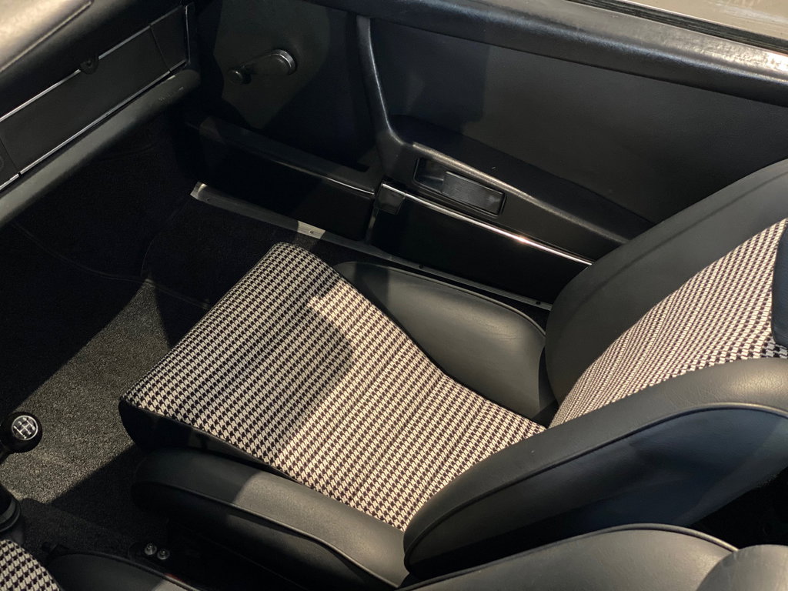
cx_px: 394
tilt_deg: -38.5
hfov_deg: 36.8
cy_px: 296
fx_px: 1184
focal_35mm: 52
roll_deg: -1.0
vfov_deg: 28.0
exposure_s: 1/15
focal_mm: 6
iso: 400
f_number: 2
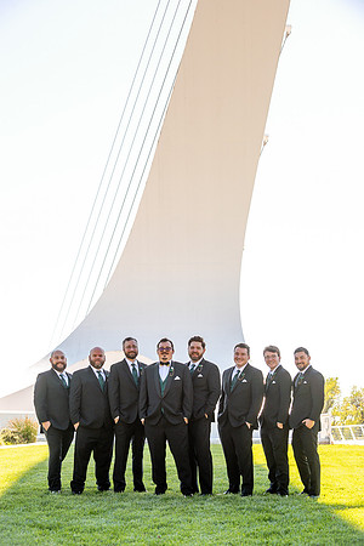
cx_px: 182
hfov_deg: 19.5
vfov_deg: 28.8
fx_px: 1062
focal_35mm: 70
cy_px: 273
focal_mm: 70
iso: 400
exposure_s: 1/800
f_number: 5.6
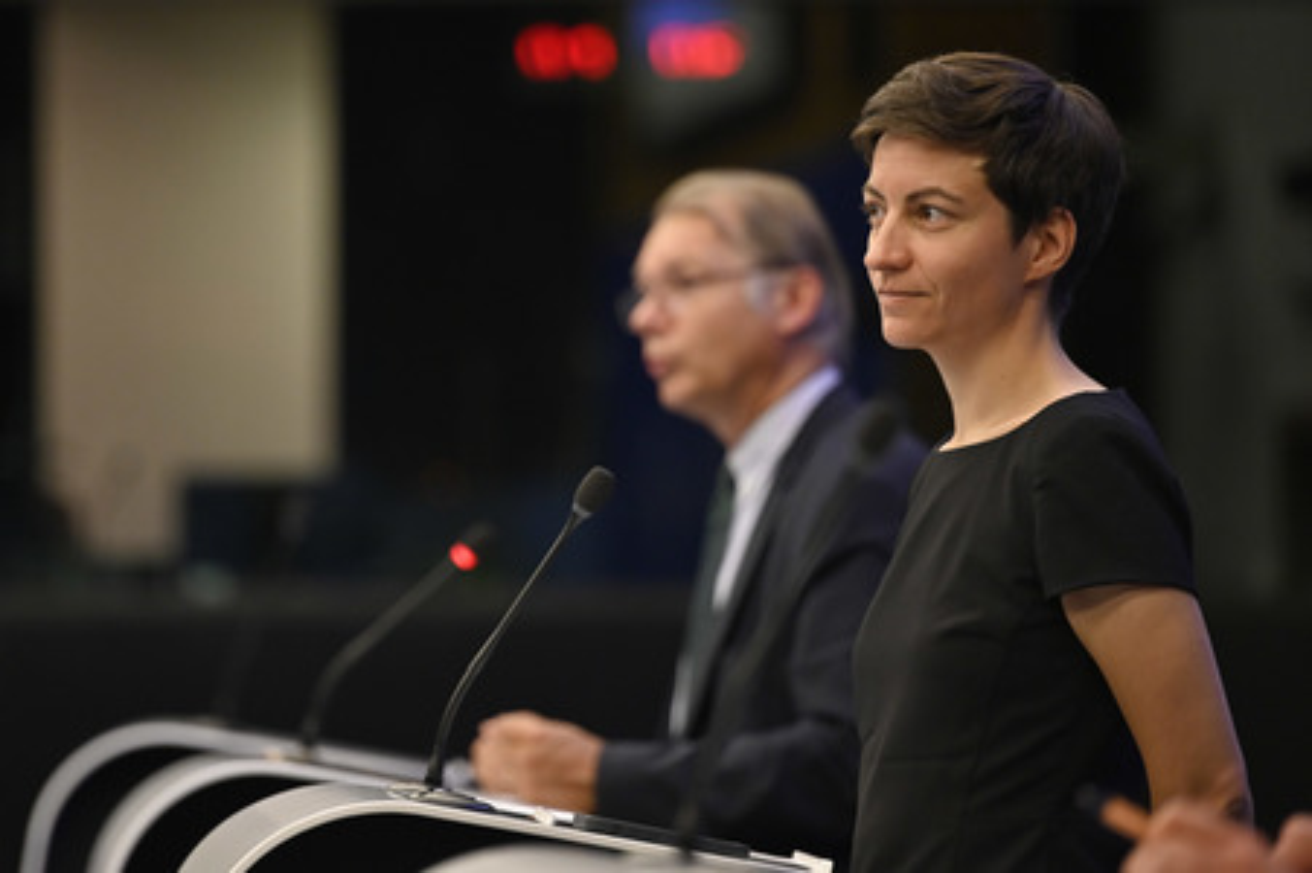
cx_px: 656
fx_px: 7101
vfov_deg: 7.0
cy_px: 436
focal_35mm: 195
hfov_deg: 10.6
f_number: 2.8
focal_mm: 195
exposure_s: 1/320
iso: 1600
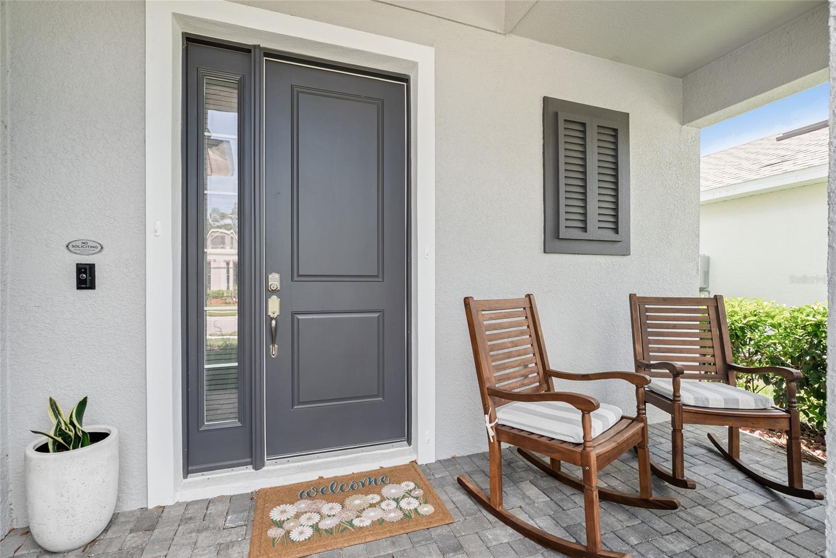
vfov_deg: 73.8
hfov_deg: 96.7
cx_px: 418
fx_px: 372
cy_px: 279
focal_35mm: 16
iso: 125
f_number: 9
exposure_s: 1/30
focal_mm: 16
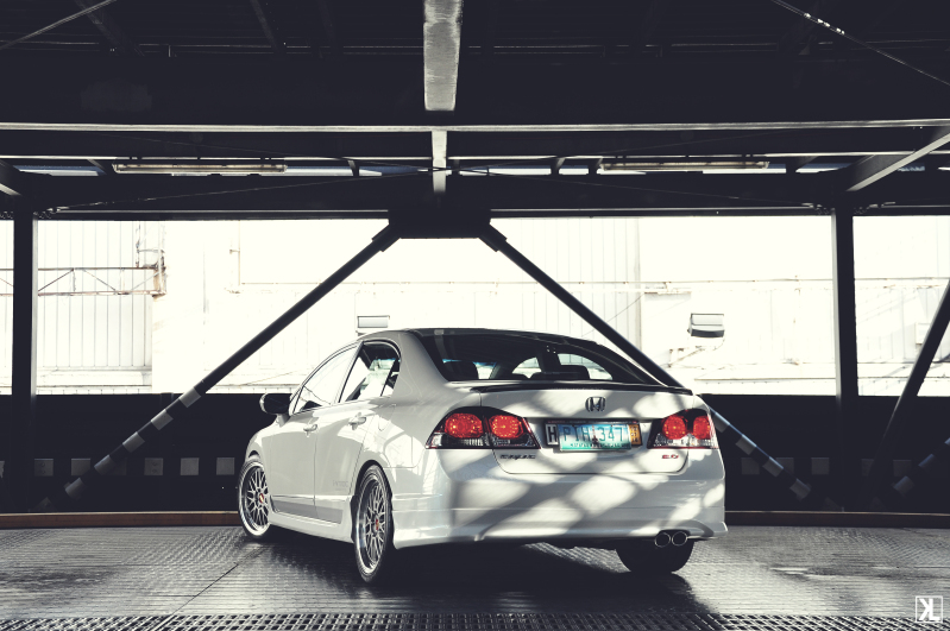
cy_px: 316
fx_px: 870
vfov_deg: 39.9
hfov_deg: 57.3
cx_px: 475
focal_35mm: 33
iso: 250
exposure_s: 1/100
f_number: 3.8
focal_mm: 22
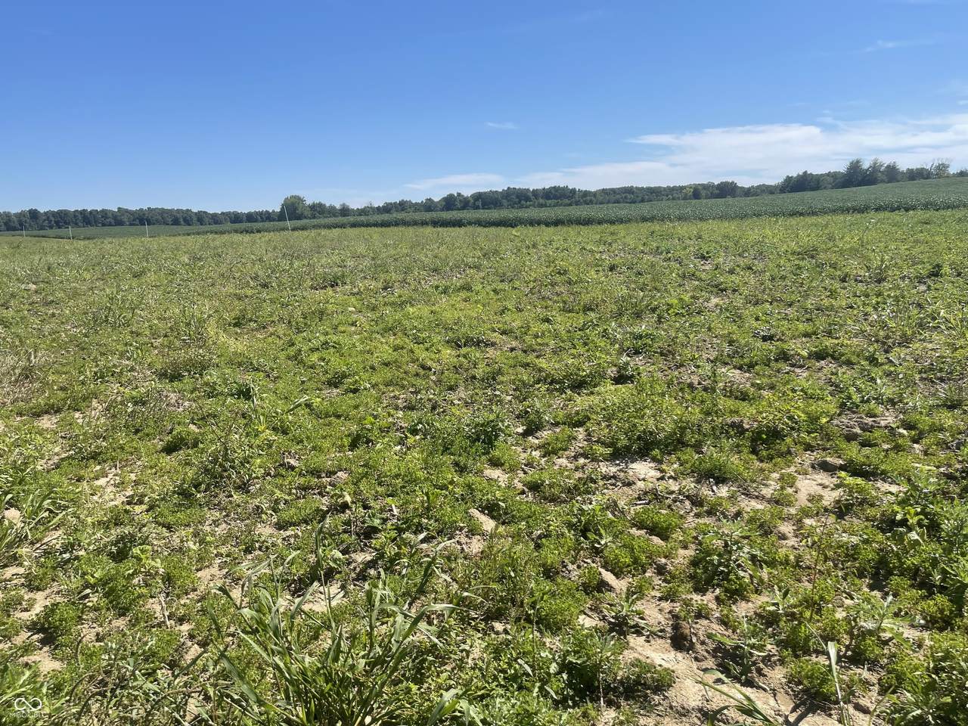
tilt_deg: -11.4
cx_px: 484
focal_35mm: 25
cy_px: 363
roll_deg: +2.2
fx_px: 699
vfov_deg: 54.9
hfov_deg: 69.4
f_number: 1.6
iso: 32
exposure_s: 1/3448
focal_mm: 5.1
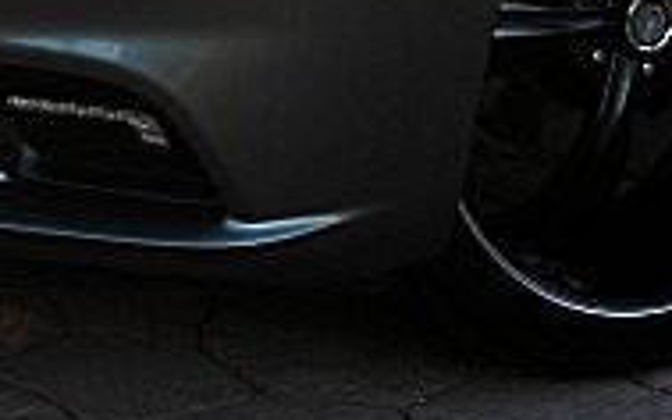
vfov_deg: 10.0
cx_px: 313
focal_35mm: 129
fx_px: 2362
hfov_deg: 16.2
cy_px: -75
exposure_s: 1/200
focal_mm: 6.3
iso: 50
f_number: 2.8
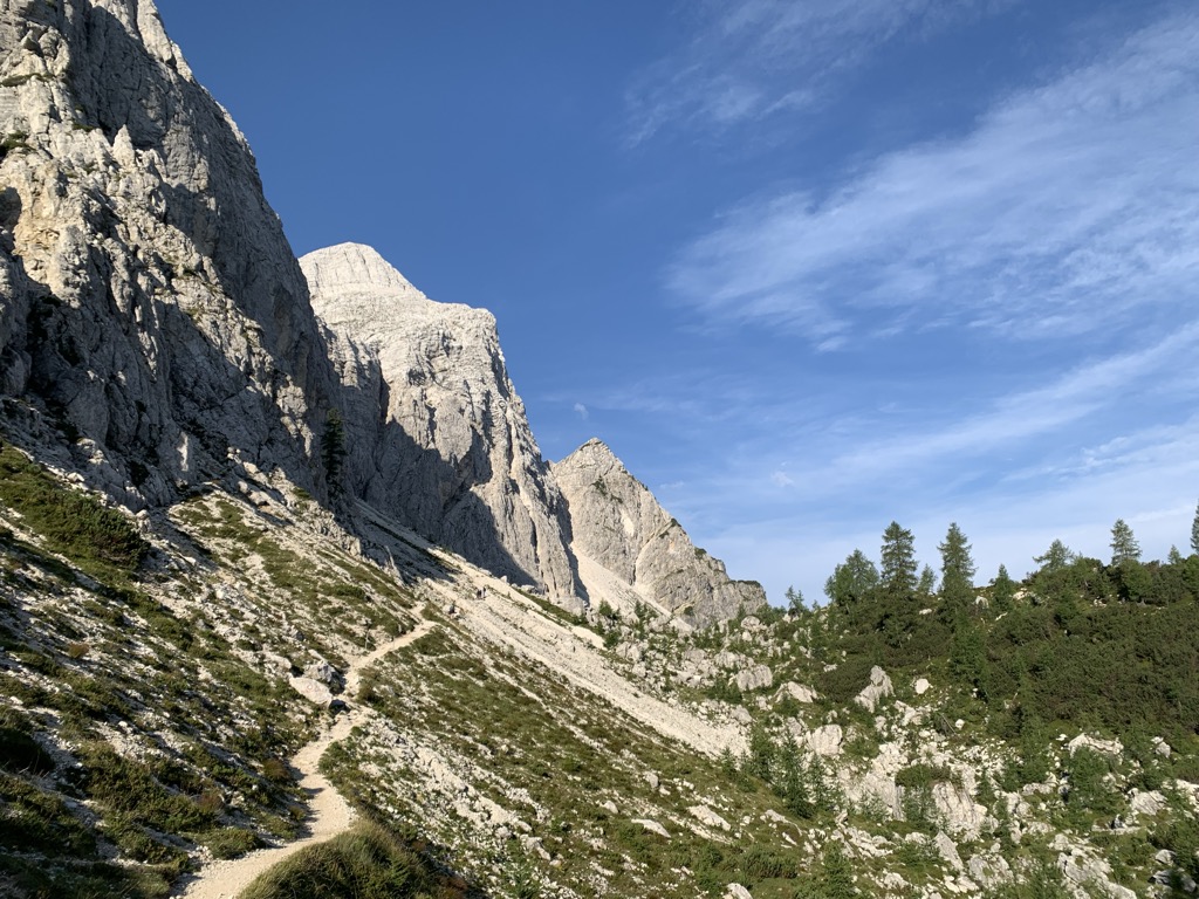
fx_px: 901
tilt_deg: +15.4
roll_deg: +1.9
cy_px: 450
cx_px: 600
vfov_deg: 53.1
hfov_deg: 67.3
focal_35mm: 26
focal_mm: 4.25
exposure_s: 1/1916
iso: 25
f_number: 1.8
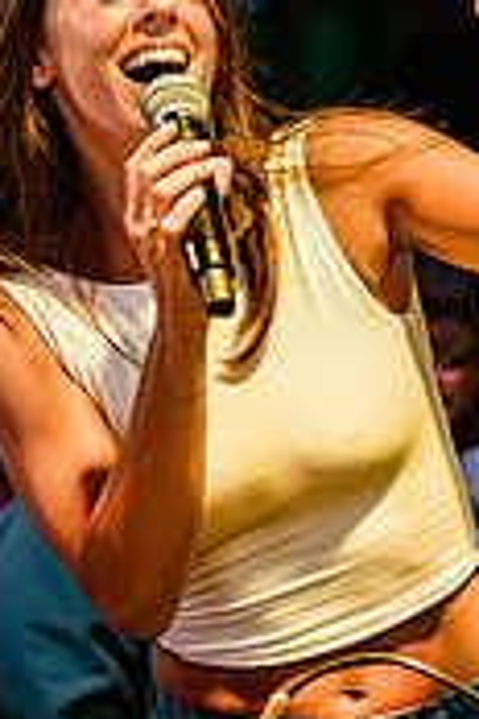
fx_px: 4430
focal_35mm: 222
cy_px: 136
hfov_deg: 6.2
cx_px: 314
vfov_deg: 9.2
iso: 3200
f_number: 2.8
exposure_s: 1/160
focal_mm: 86
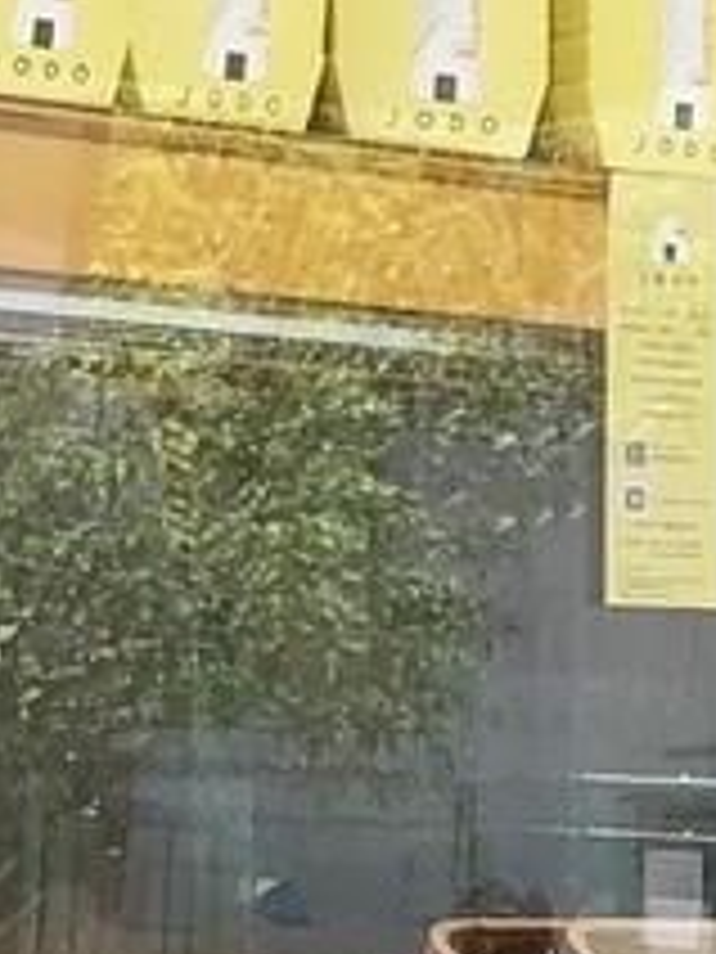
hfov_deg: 6.8
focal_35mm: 211
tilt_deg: -0.2
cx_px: 1423
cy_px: 1058
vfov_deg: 9.3
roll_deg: +0.1
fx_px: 5819
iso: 20
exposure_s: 1/214
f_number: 1.8
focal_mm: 3.99
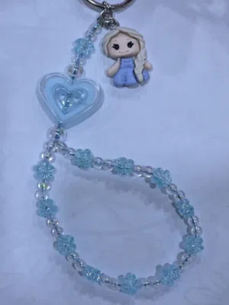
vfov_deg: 28.2
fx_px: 609
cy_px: 152
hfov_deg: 21.3
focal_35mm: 69
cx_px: 114
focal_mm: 7.9
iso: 320
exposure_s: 1/100
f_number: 2.4
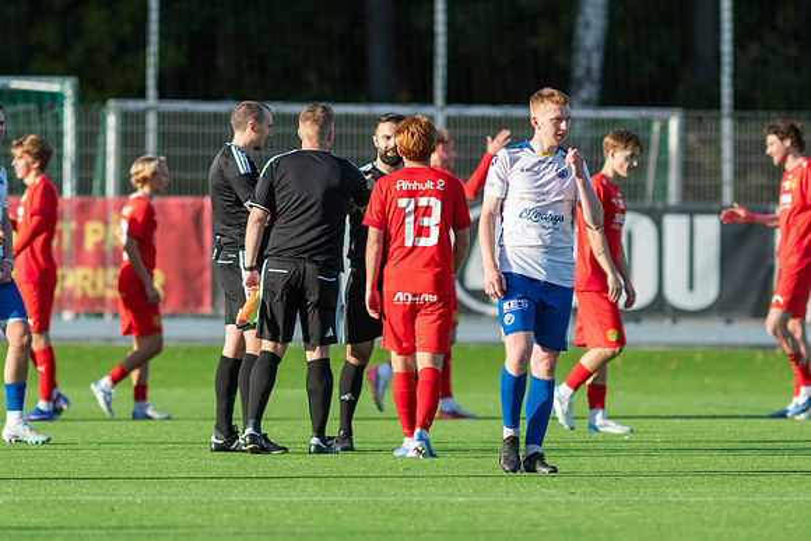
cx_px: 406
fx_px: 13755
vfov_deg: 2.3
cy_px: 270
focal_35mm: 610
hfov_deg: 3.4
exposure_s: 1/2000
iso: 200
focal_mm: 300
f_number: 3.2
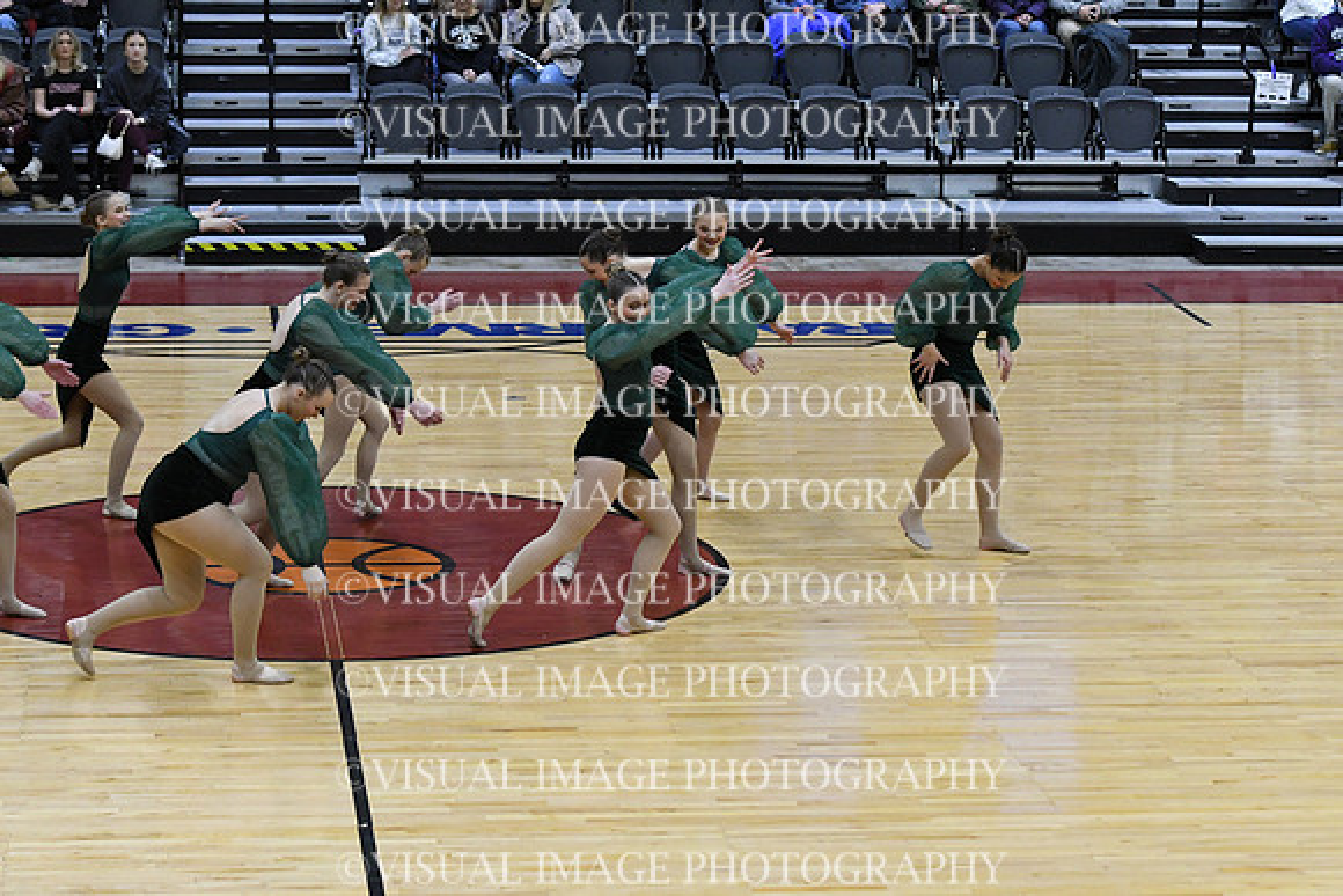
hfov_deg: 19.5
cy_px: 448
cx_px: 672
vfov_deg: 13.0
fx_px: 3918
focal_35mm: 105
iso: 4000
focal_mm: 70
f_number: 4
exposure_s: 1/400
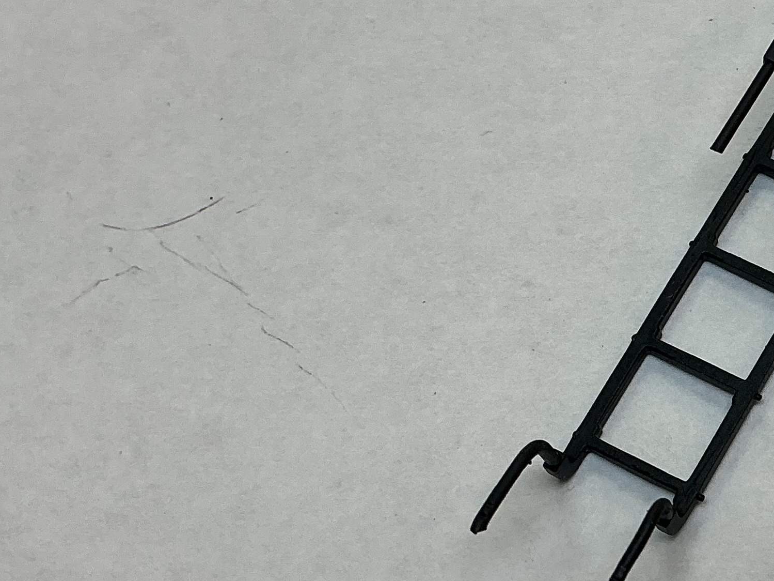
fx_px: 1744
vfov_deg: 18.8
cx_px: 831
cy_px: 193
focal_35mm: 78
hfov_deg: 23.6
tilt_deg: -65.4
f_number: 1.8
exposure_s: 1/100
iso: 16
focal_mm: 3
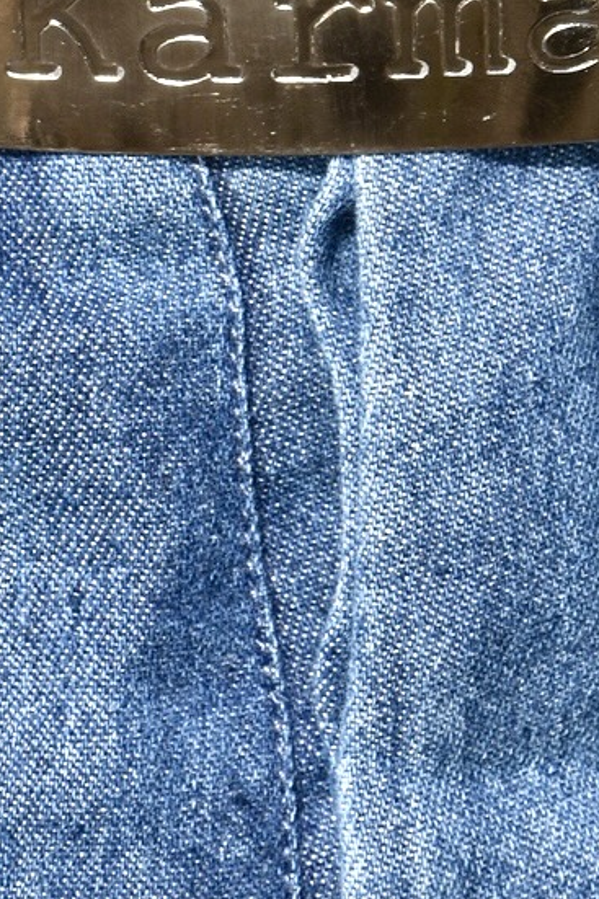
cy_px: 155
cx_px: 128
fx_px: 9144
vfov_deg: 5.6
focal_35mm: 366
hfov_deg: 3.8
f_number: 10
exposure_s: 1/250
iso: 100
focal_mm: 105
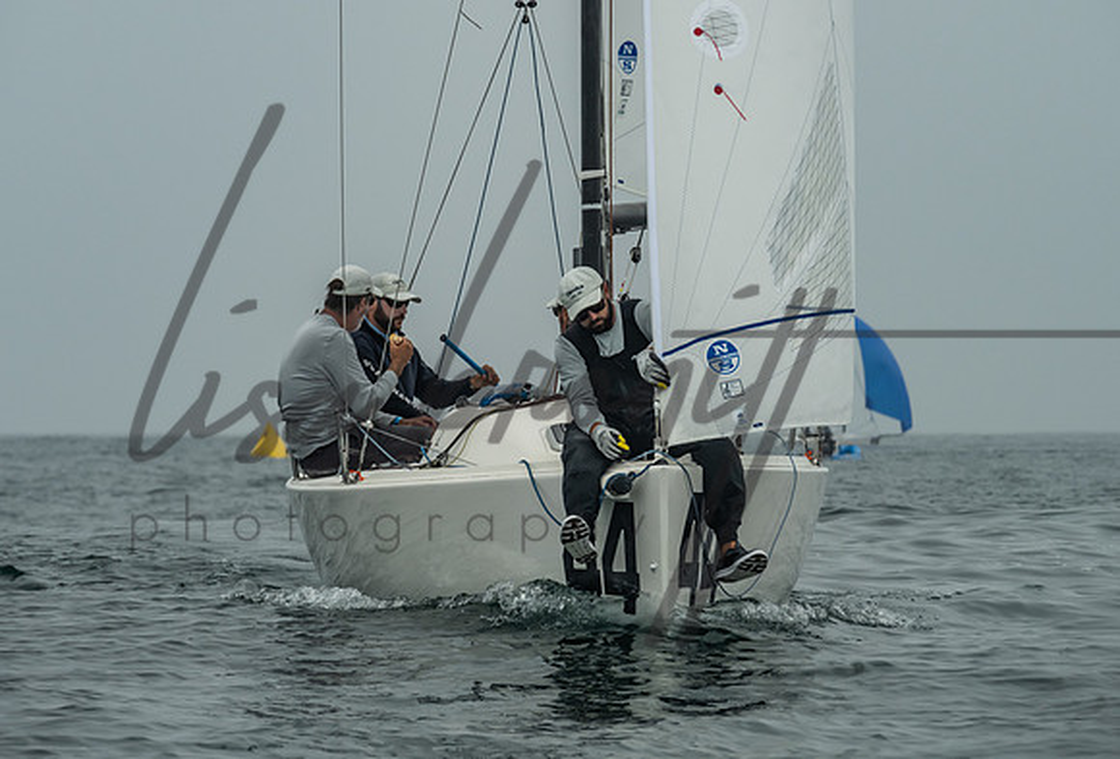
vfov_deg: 5.4
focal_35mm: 256
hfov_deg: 8.0
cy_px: 311
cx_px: 529
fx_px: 7994
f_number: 9
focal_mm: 200
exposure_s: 1/1600
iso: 800
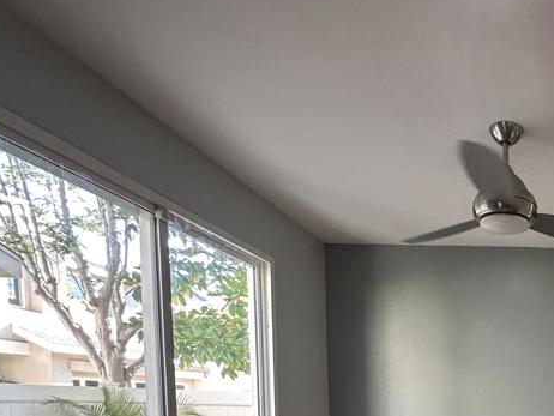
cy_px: 444
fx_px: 496
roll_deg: -1.3
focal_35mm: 31
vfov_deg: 38.6
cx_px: 543
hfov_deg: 48.8
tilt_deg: -4.6
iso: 250
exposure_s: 1/120
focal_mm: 2.22
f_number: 2.2
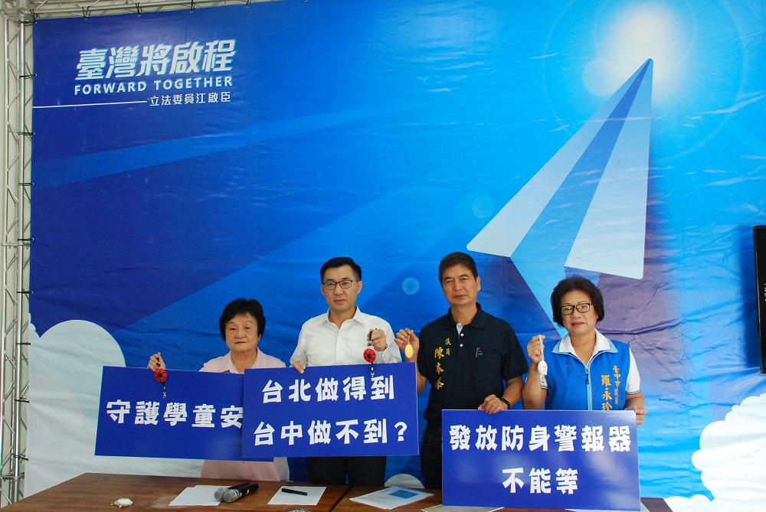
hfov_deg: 57.2
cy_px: 256
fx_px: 703
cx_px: 383
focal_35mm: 33
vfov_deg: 40.1
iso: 1000
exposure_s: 1/60
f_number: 6.3
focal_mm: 22
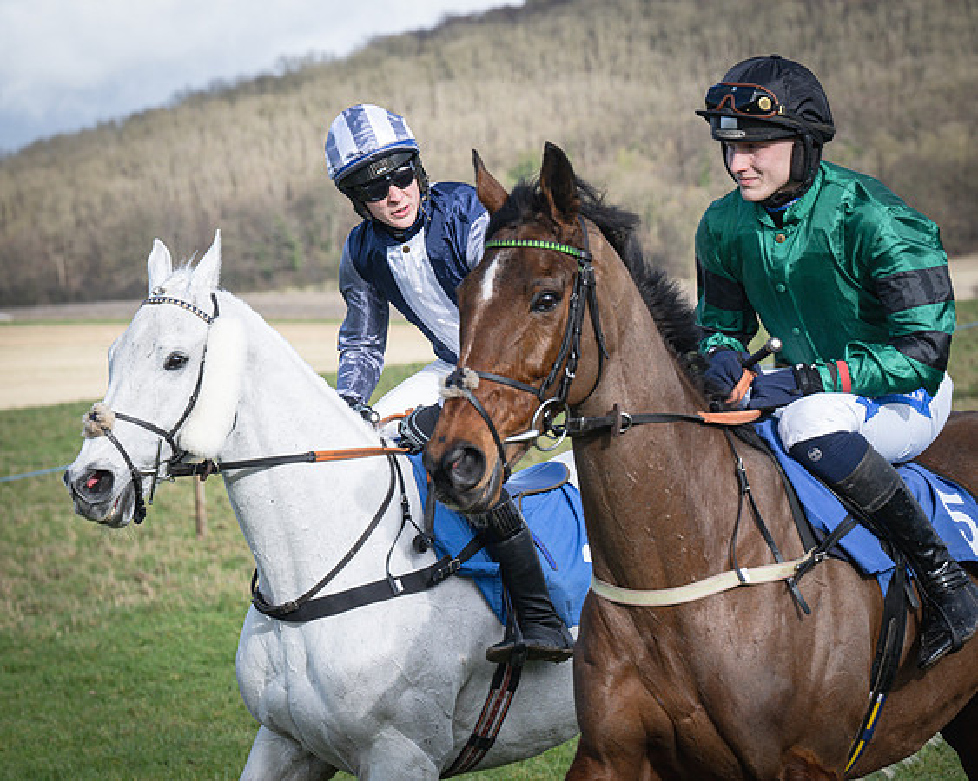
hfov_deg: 12.9
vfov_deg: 10.3
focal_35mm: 150
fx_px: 4337
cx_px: 424
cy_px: 390
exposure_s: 1/1250
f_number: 5
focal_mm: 89
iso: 400
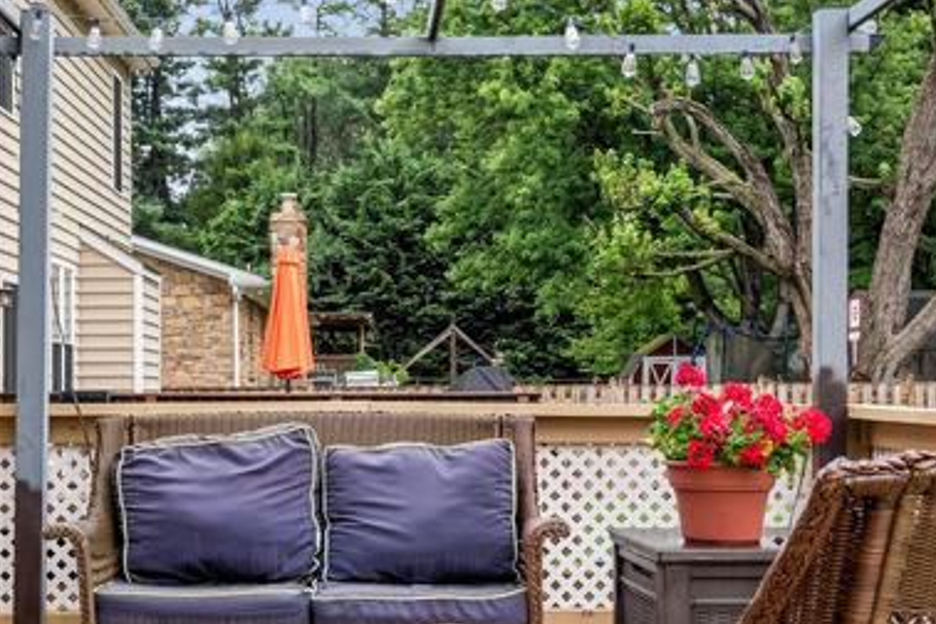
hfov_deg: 40.8
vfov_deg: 28.3
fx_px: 1231
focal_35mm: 47
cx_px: 277
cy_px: 407
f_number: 6.3
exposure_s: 1/100
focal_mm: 17.5
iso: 100
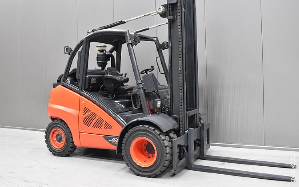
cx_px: 140
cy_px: 81
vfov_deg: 35.3
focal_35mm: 36
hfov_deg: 54.0
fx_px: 293
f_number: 5
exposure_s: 1/20
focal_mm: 22
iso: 1600
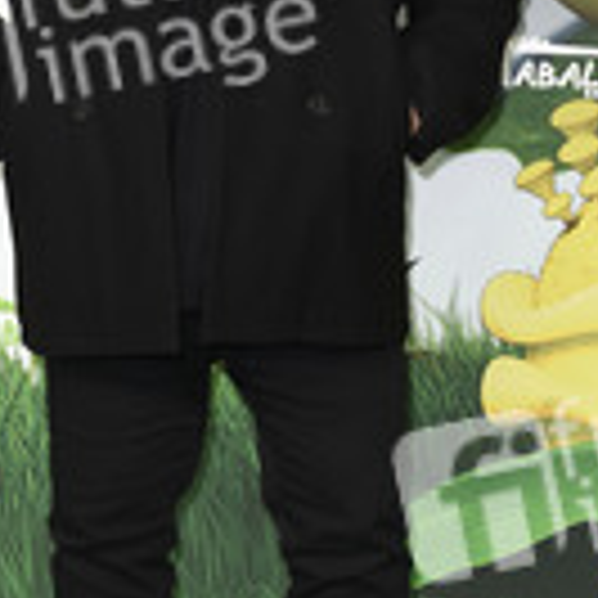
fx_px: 2541
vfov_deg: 13.4
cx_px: 216
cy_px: 252
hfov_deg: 13.4
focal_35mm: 130
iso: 500
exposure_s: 1/125
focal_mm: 34
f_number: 5.6
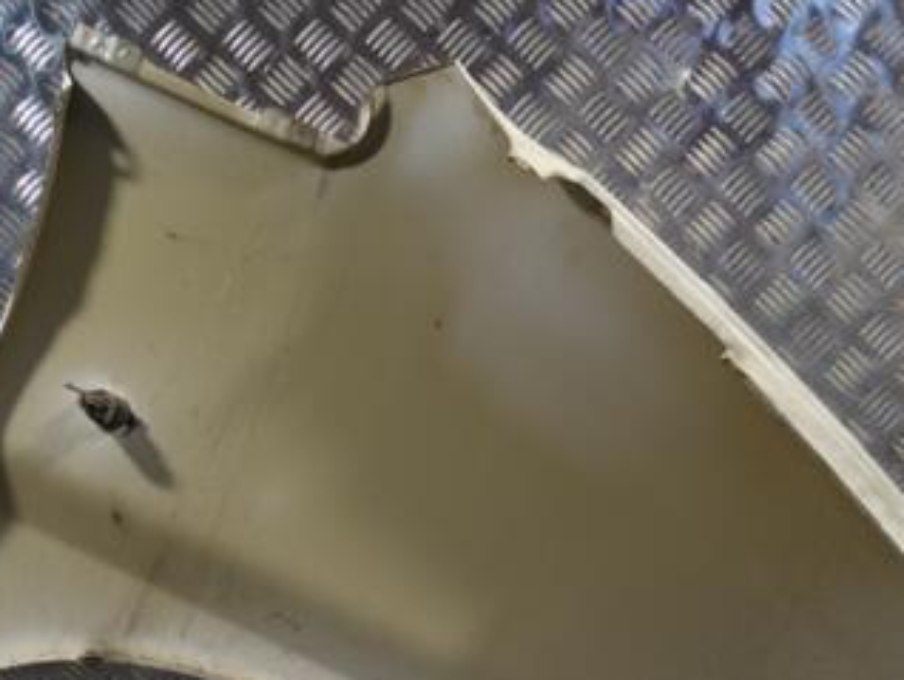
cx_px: 324
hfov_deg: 24.6
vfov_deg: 18.6
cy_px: 518
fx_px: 2062
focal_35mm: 79
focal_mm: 29
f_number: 4.5
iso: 100
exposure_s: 1/40
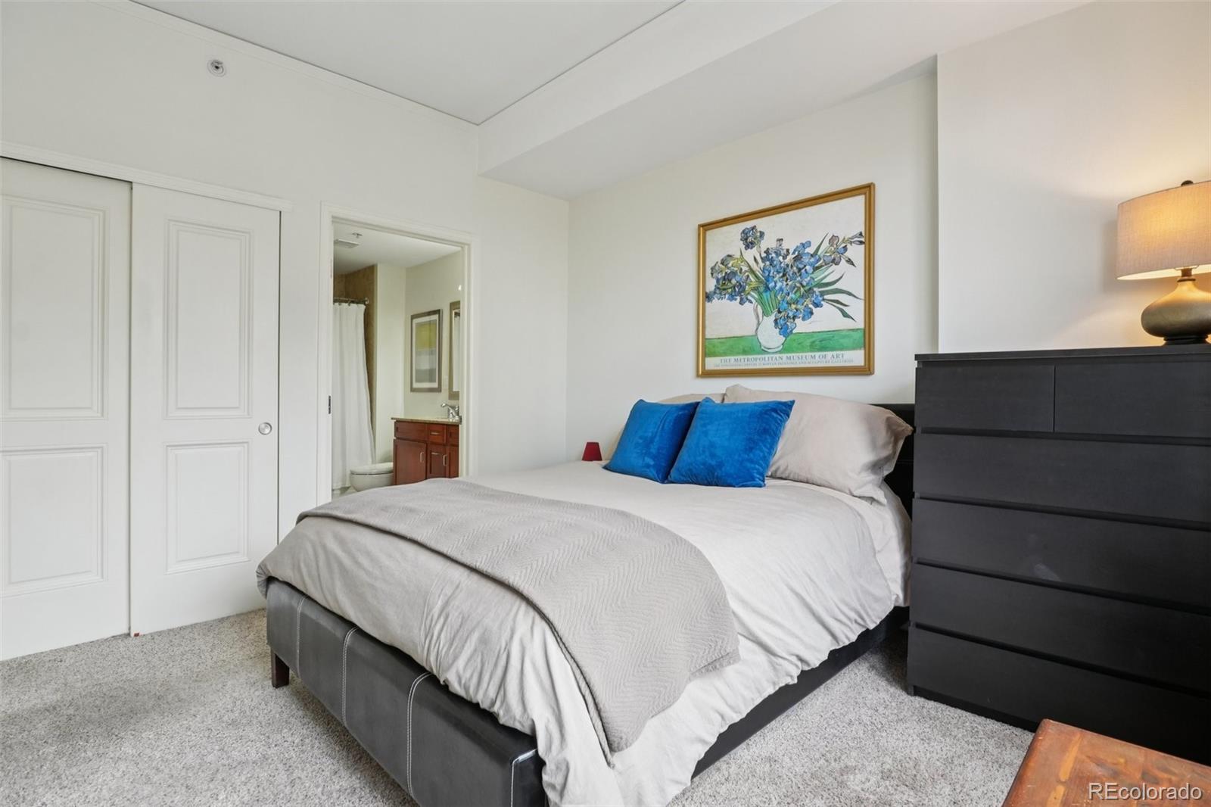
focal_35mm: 16
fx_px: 555
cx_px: 606
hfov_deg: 95.0
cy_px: 404
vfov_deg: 72.0
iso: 320
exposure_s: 1/30
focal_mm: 11
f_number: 8
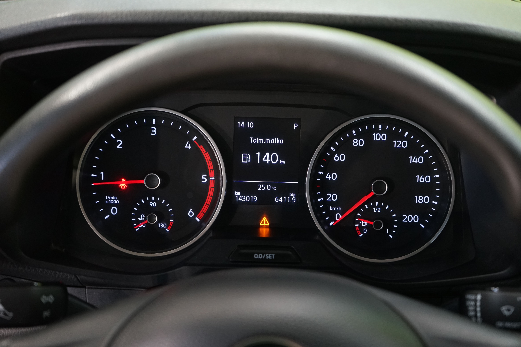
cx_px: 260
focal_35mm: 49
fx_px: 709
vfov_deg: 27.5
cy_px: 174
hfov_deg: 40.3
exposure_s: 1/50
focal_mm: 49
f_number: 4.5
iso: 2000
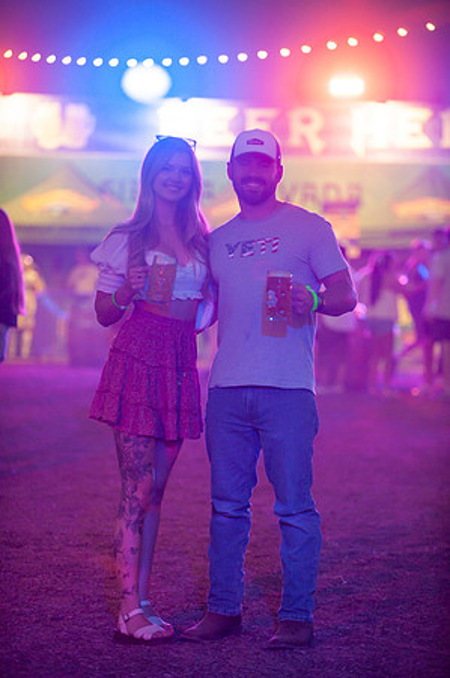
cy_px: 339
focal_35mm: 130
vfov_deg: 15.8
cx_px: 225
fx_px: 2443
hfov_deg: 10.5
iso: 1250
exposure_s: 1/200
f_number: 2.8
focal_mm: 130
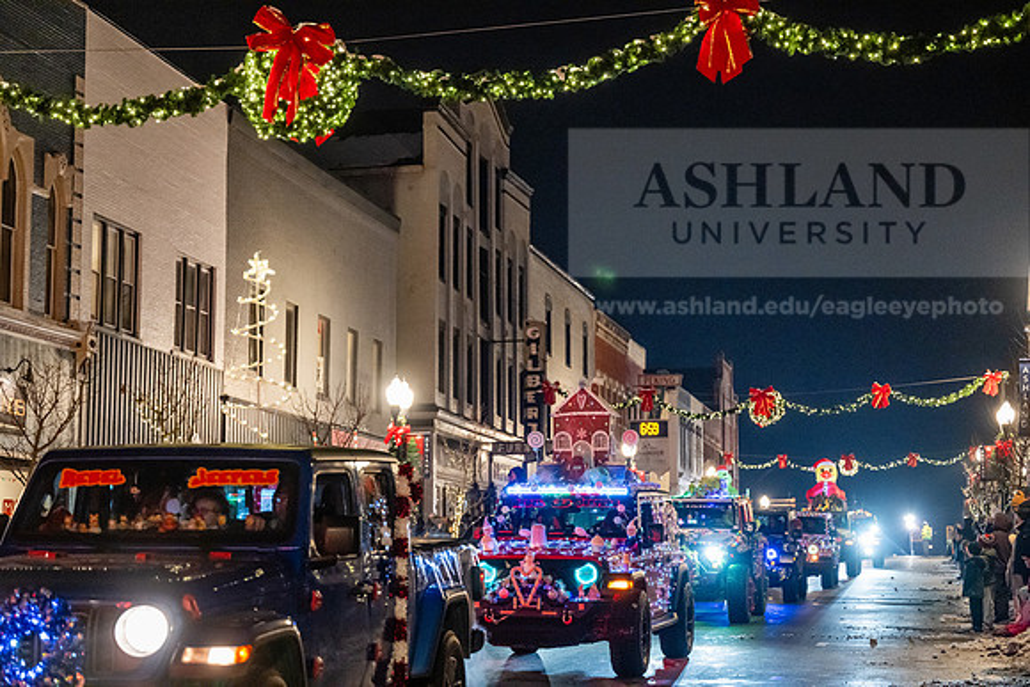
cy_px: 344
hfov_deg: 28.8
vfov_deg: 19.5
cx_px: 515
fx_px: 2003
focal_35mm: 70
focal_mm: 70
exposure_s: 1/200
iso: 5000
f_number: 3.2
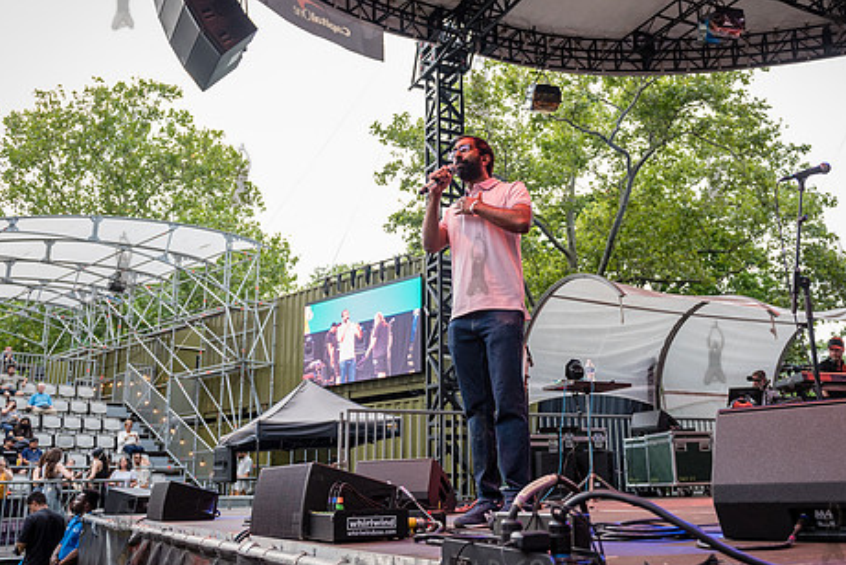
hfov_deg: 54.2
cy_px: 263
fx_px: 823
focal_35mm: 35
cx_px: 477
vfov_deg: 37.9
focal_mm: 27
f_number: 3.5
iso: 1000
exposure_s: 1/400
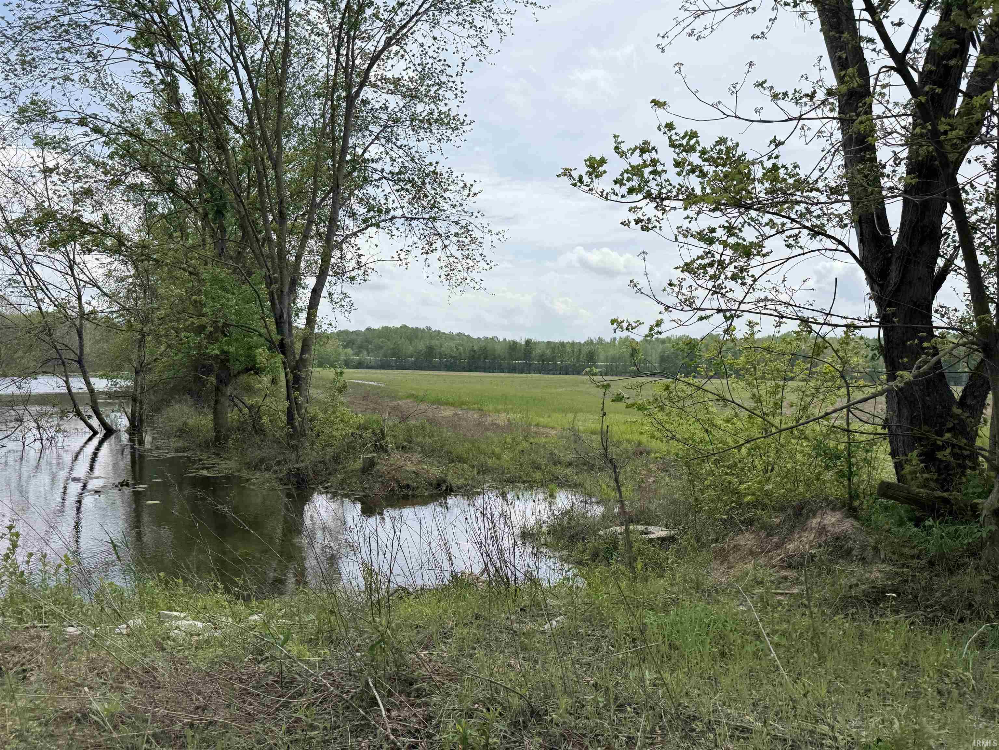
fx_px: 693
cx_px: 500
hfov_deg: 71.6
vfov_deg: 56.8
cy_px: 375
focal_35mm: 24
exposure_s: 1/6711
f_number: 1.78
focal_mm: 6.76
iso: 80
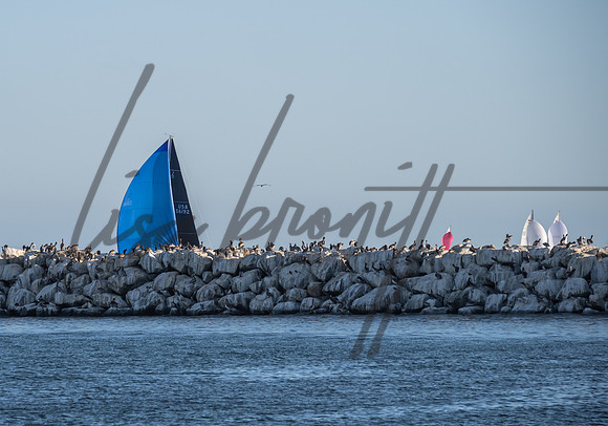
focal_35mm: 252
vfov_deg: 5.6
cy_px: 203
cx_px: 165
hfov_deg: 8.0
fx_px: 4320
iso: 320
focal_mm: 170
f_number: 6.3
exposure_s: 1/1250
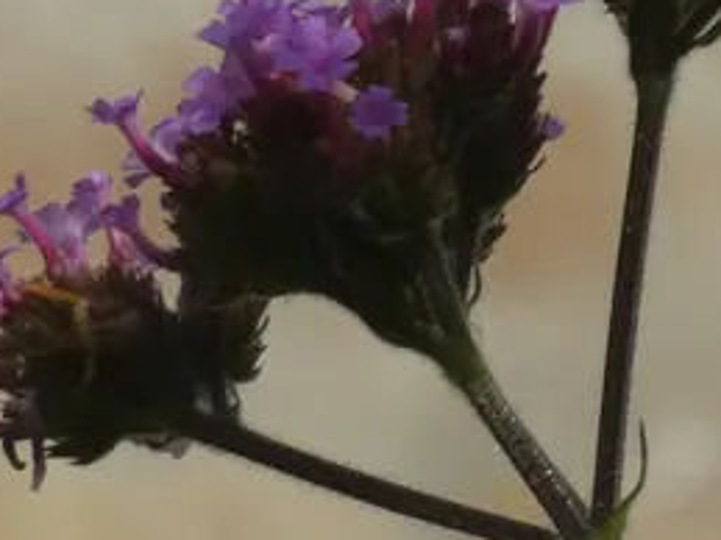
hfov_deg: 4.9
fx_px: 8432
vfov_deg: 3.7
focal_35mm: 405
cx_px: 515
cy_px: -53
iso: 80
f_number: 5.4
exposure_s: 1/250
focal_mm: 29.5
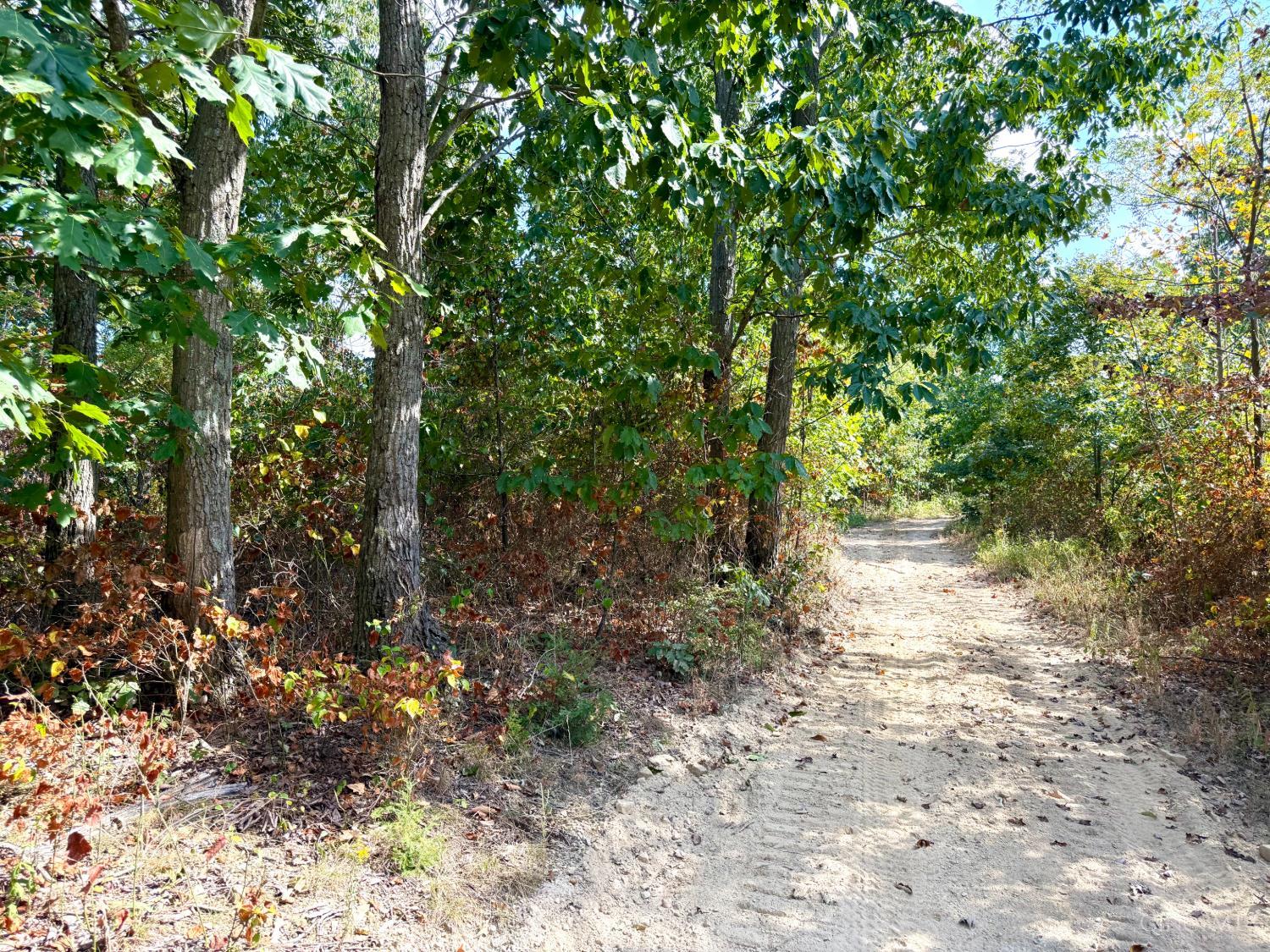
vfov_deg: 56.8
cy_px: 476
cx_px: 635
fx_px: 881
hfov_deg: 71.6
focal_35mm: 24
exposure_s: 1/1005
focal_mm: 6.76
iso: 100
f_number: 1.78
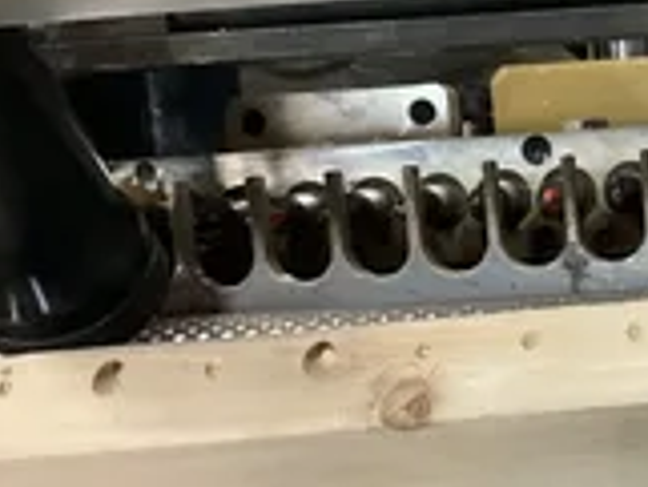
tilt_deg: -53.8
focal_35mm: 72
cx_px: 688
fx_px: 1349
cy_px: 302
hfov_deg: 25.3
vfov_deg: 20.4
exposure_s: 1/40
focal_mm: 3
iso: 320
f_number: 1.8
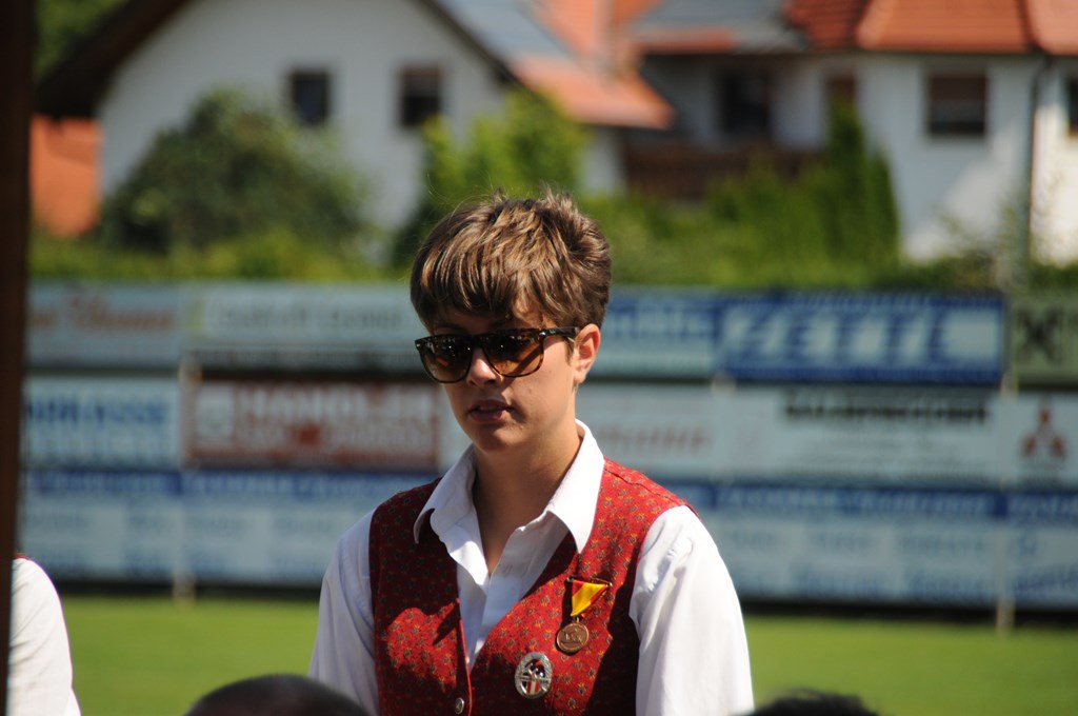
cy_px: 358
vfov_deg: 4.2
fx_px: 9869
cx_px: 539
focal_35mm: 330
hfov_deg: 6.3
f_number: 6.3
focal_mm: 220
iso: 400
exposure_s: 1/1250
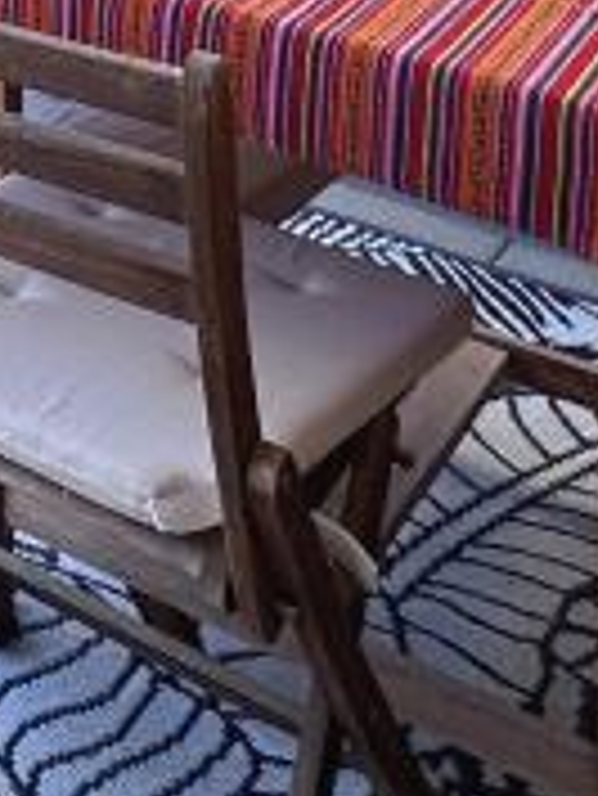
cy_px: -616
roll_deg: -0.4
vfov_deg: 18.9
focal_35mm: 81
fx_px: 1863
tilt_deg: -1.9
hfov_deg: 16.1
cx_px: -391
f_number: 2.2
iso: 40
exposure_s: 1/162
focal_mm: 2.22
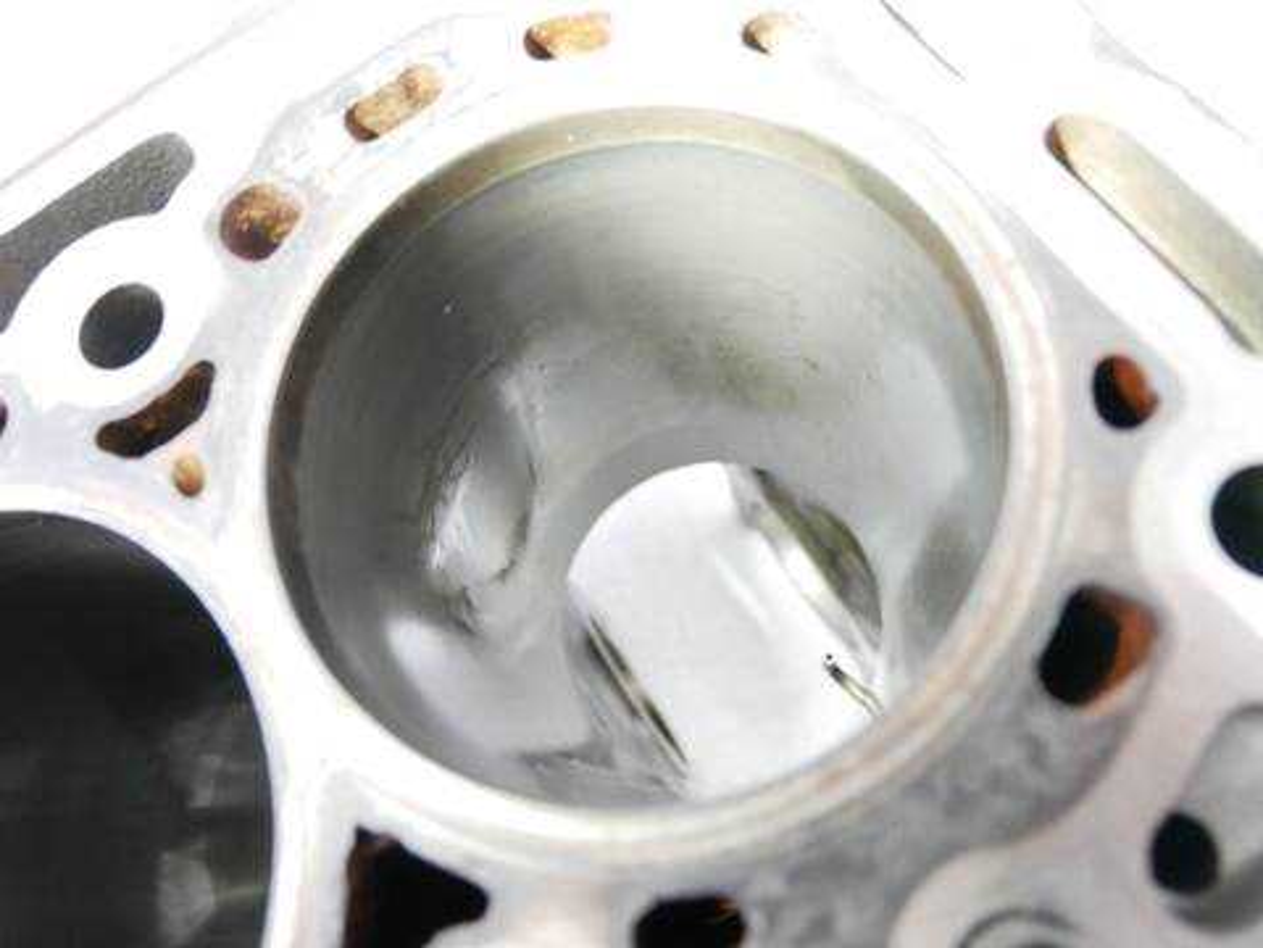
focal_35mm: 24
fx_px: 876
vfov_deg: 56.8
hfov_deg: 71.6
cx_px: 632
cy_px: 474
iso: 3200
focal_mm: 12
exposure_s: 1/25
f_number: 3.5
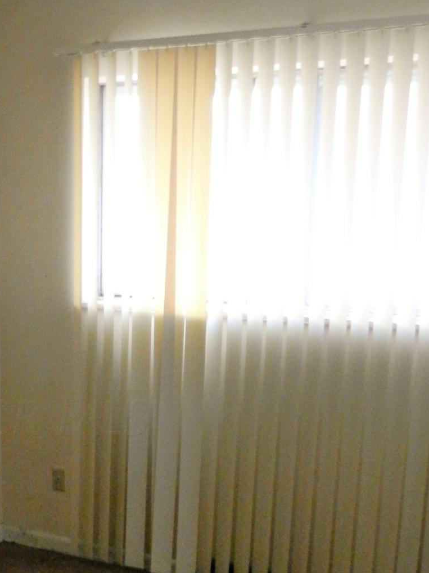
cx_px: 64
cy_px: 417
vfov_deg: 33.2
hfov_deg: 25.1
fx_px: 942
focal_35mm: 57
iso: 640
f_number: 3.6
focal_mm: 5.1
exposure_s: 1/25
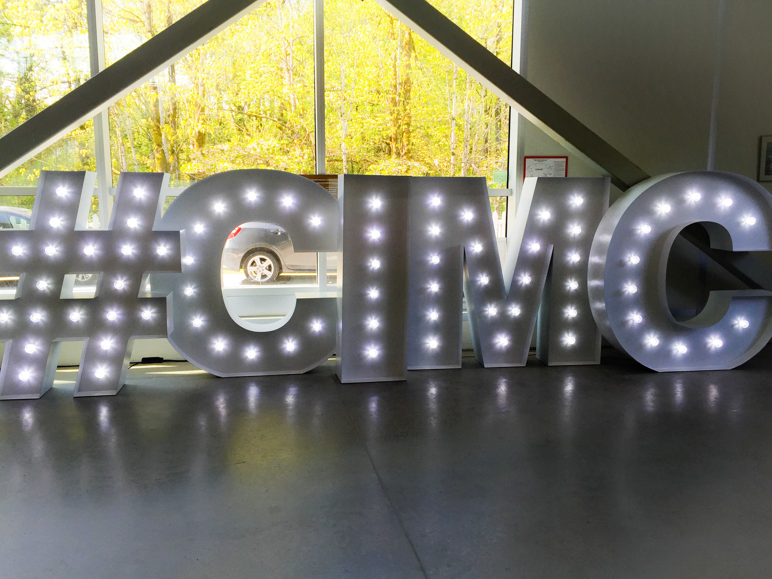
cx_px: 386
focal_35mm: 29
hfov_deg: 61.7
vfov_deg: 48.2
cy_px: 290
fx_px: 647
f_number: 2.2
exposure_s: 1/206
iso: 32
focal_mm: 4.15
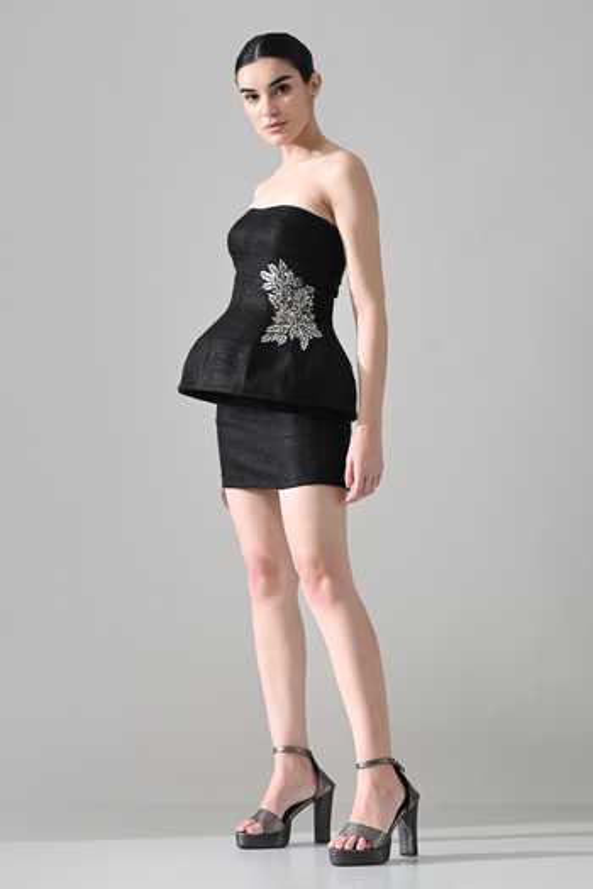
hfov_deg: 16.9
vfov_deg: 25.1
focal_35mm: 81
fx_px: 2001
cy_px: 444
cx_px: 296
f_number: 8
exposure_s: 1/160
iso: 320
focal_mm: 81
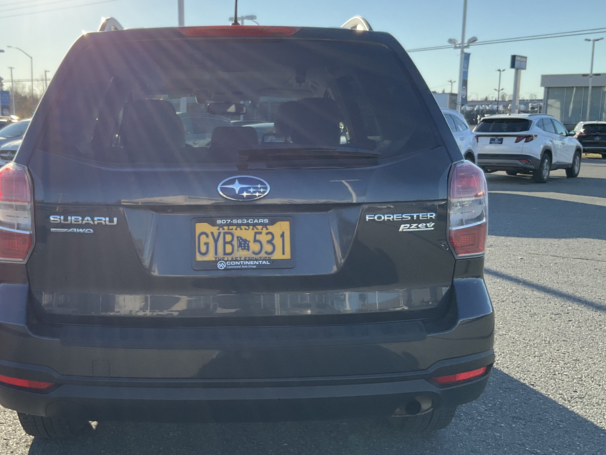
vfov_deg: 35.1
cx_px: 237
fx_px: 718
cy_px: 249
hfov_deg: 45.5
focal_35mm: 41
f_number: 1.8
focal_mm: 3
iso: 25
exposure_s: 1/978
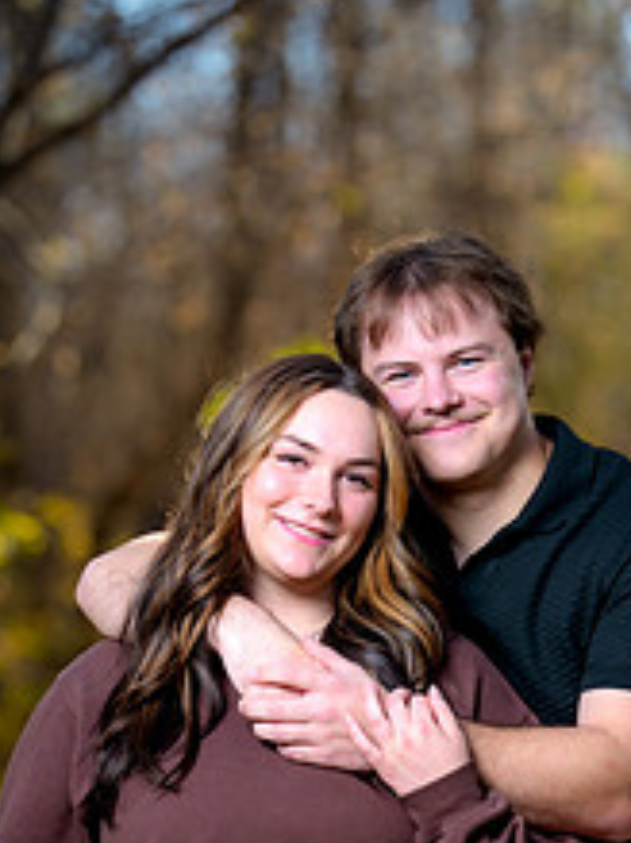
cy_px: 812
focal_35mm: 186
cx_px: 435
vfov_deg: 10.6
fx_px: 4525
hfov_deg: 8.0
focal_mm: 94
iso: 250
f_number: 2.5
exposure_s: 1/160
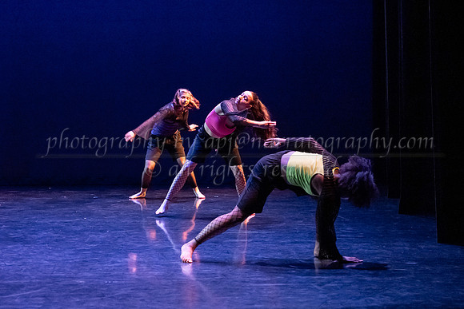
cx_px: 231
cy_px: 120
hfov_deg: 24.2
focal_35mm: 84
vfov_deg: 16.3
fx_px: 1080
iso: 4000
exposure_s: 1/320
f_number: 4
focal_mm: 62
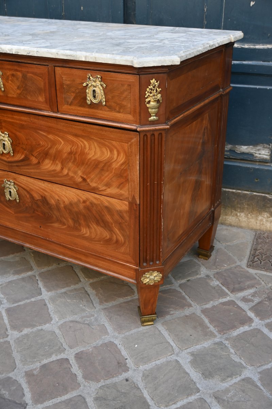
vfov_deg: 47.9
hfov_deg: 33.0
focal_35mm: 40
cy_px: 204
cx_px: 136
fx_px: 459
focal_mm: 27
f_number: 4
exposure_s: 1/250
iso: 220
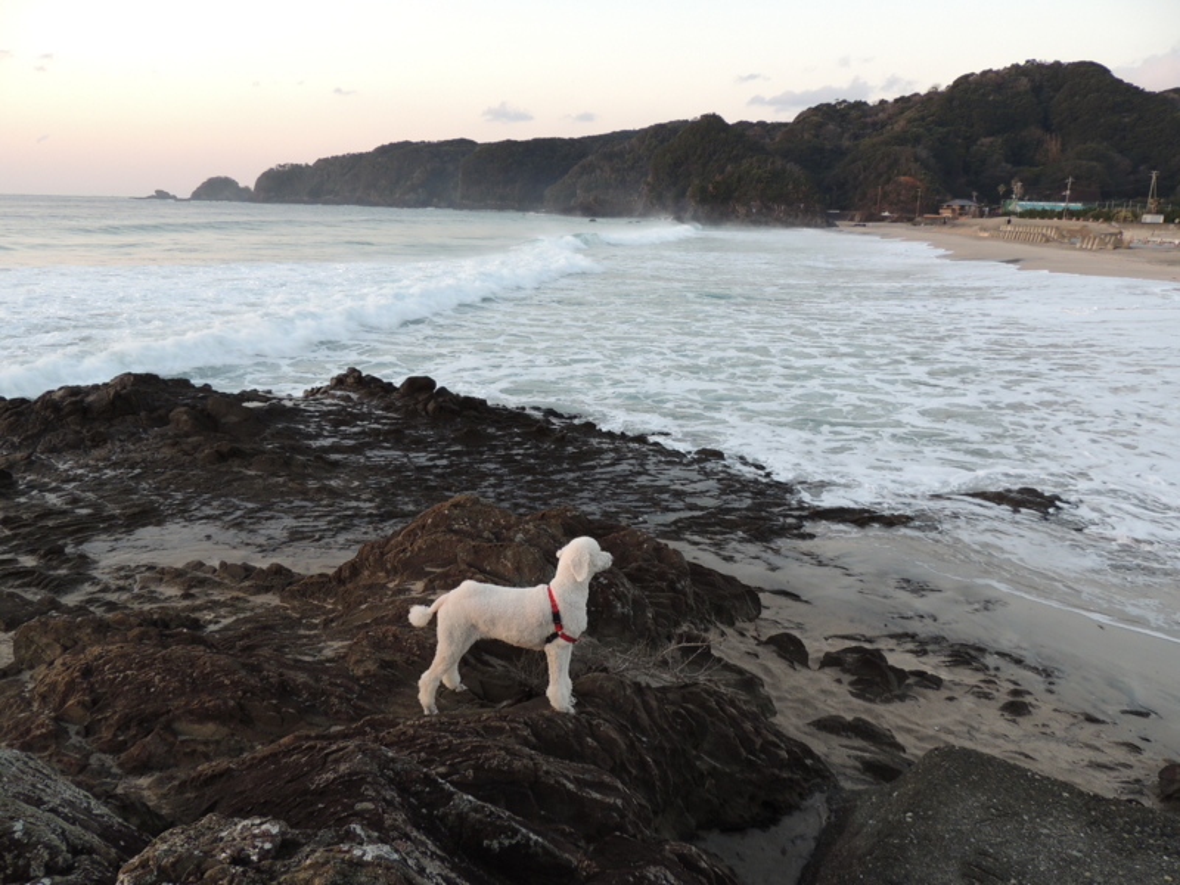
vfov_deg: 56.8
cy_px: 442
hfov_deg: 71.6
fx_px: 818
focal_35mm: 24
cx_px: 590
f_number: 3
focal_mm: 4.3
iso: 110
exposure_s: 1/30
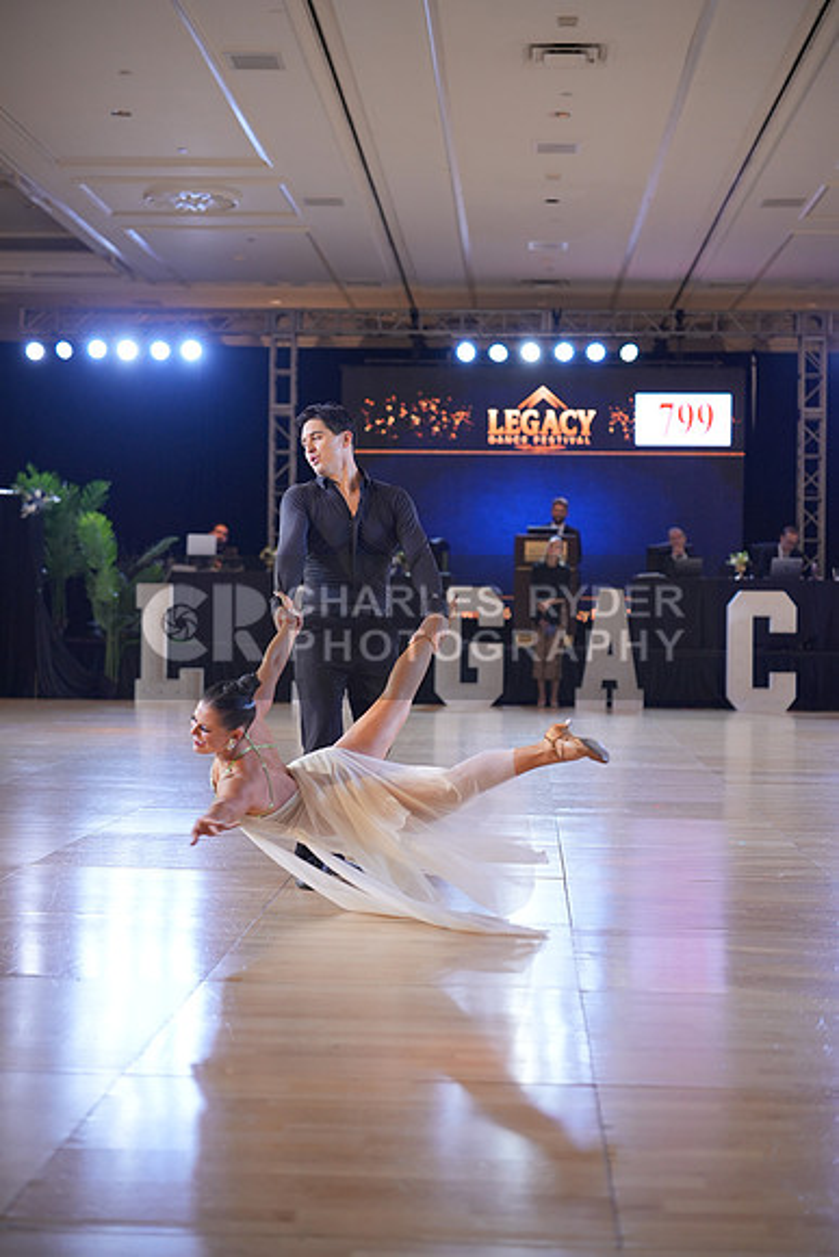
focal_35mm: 53
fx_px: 1852
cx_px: 420
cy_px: 628
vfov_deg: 37.5
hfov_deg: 25.5
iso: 800
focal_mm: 53
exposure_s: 1/500
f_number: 2
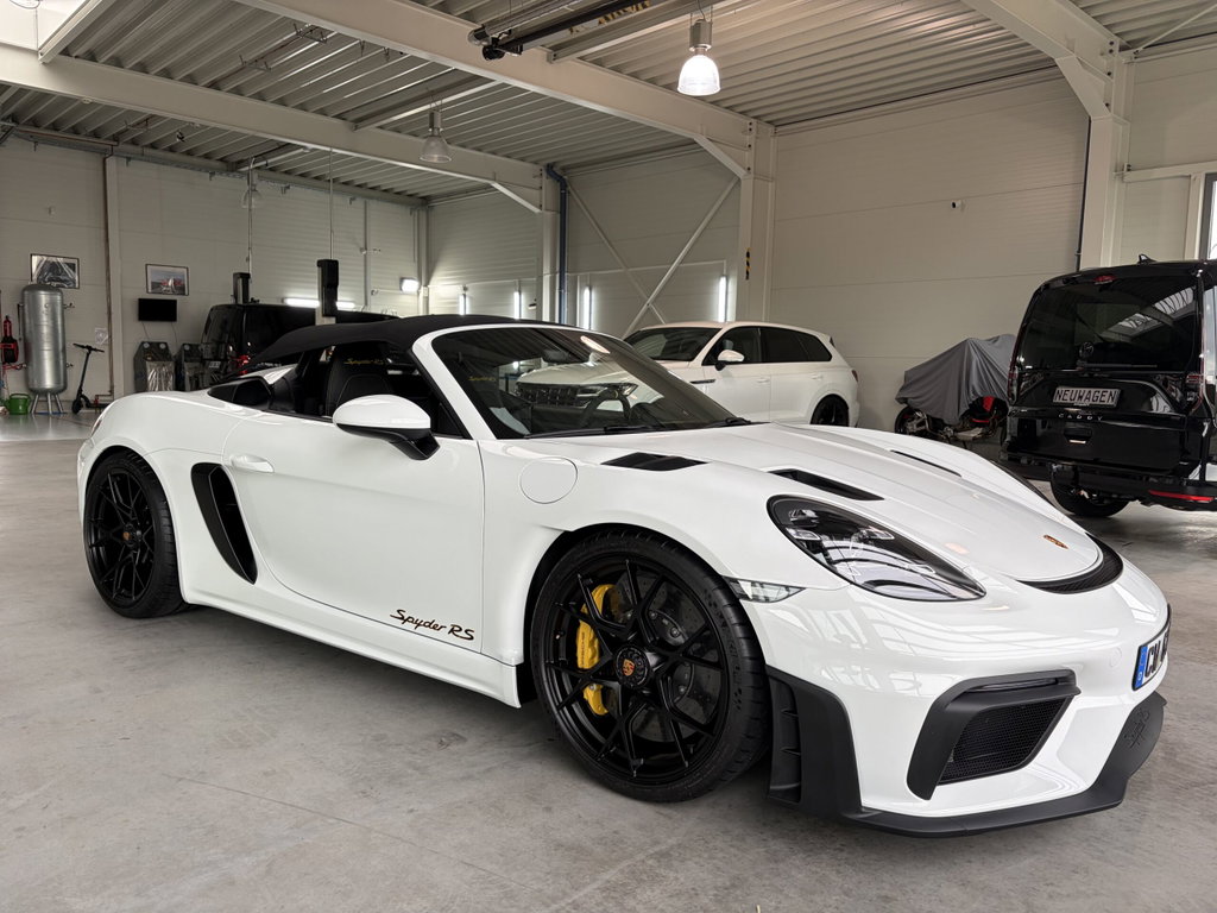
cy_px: 456
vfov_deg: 53.1
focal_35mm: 26
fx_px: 914
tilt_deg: -5.2
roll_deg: +0.1
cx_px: 608
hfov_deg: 67.3
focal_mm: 5.96
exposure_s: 1/100
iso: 40
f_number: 1.6
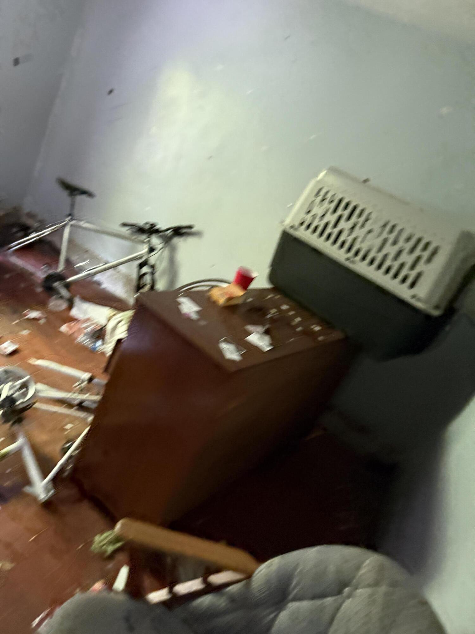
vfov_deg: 71.6
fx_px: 439
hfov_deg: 56.8
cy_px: 317
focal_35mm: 24
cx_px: 238
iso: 800
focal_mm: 6.76
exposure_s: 1/42
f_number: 1.78
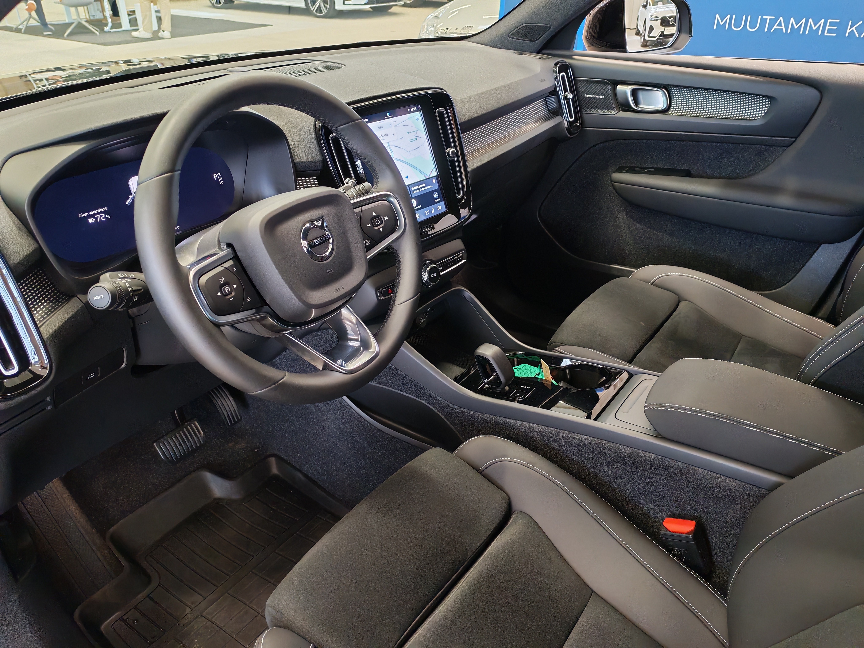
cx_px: 432
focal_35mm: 27
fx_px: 674
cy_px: 324
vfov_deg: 51.4
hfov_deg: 65.3
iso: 1000
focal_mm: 6.12
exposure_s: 1/100
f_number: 1.9
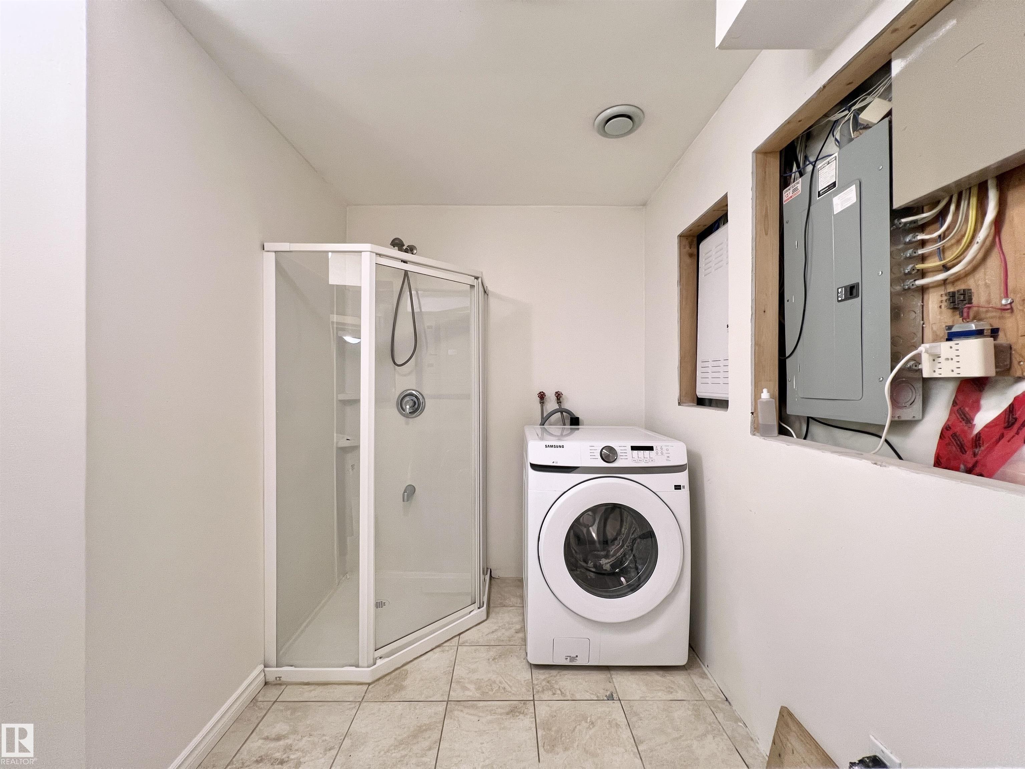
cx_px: 512
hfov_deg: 106.2
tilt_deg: -0.3
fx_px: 385
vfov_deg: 89.9
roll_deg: +0.1
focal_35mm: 13
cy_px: 384
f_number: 1.8
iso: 250
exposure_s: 1/120
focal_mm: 1.57
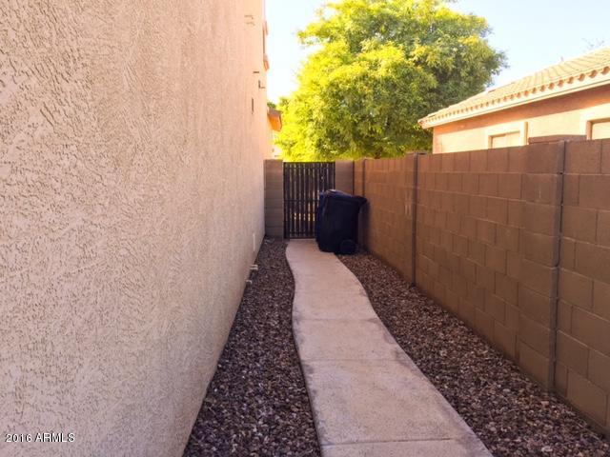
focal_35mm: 29
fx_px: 511
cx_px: 305
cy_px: 228
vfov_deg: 48.2
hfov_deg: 61.7
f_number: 2.2
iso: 32
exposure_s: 1/338
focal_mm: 4.15
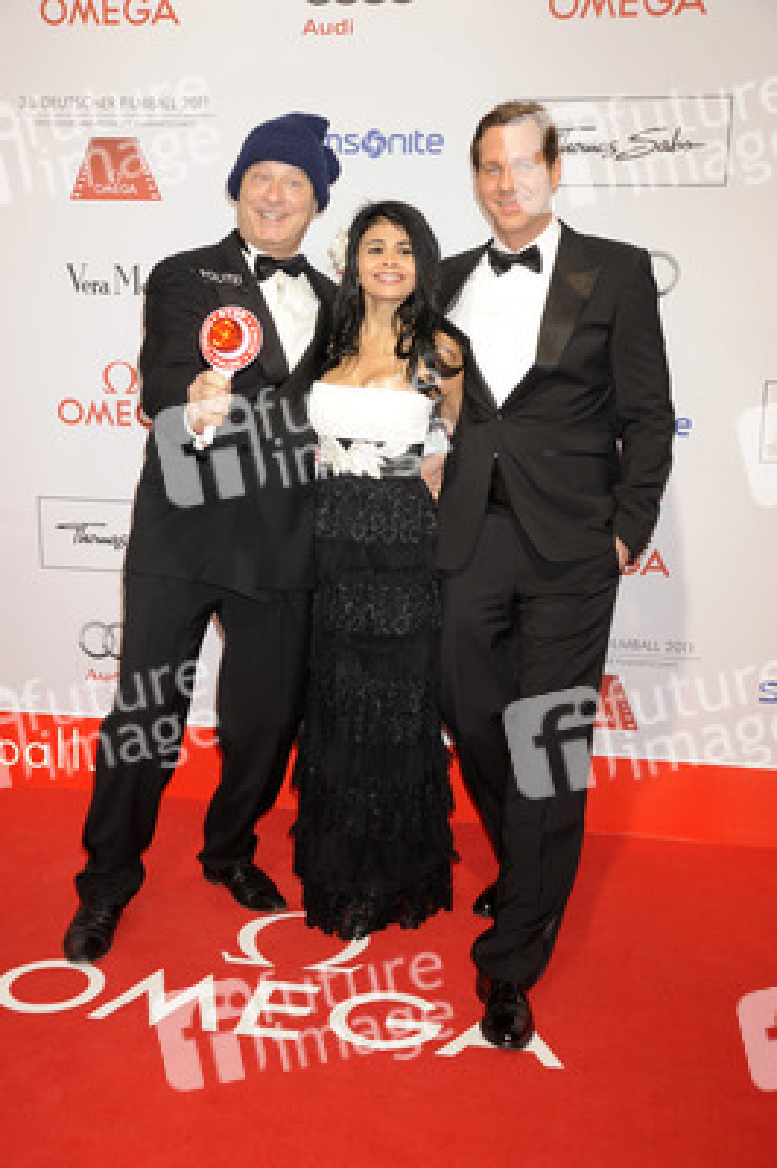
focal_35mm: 44
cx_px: 388
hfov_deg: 30.5
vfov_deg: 44.5
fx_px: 1427
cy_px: 584
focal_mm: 44
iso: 500
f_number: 5.6
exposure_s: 1/160
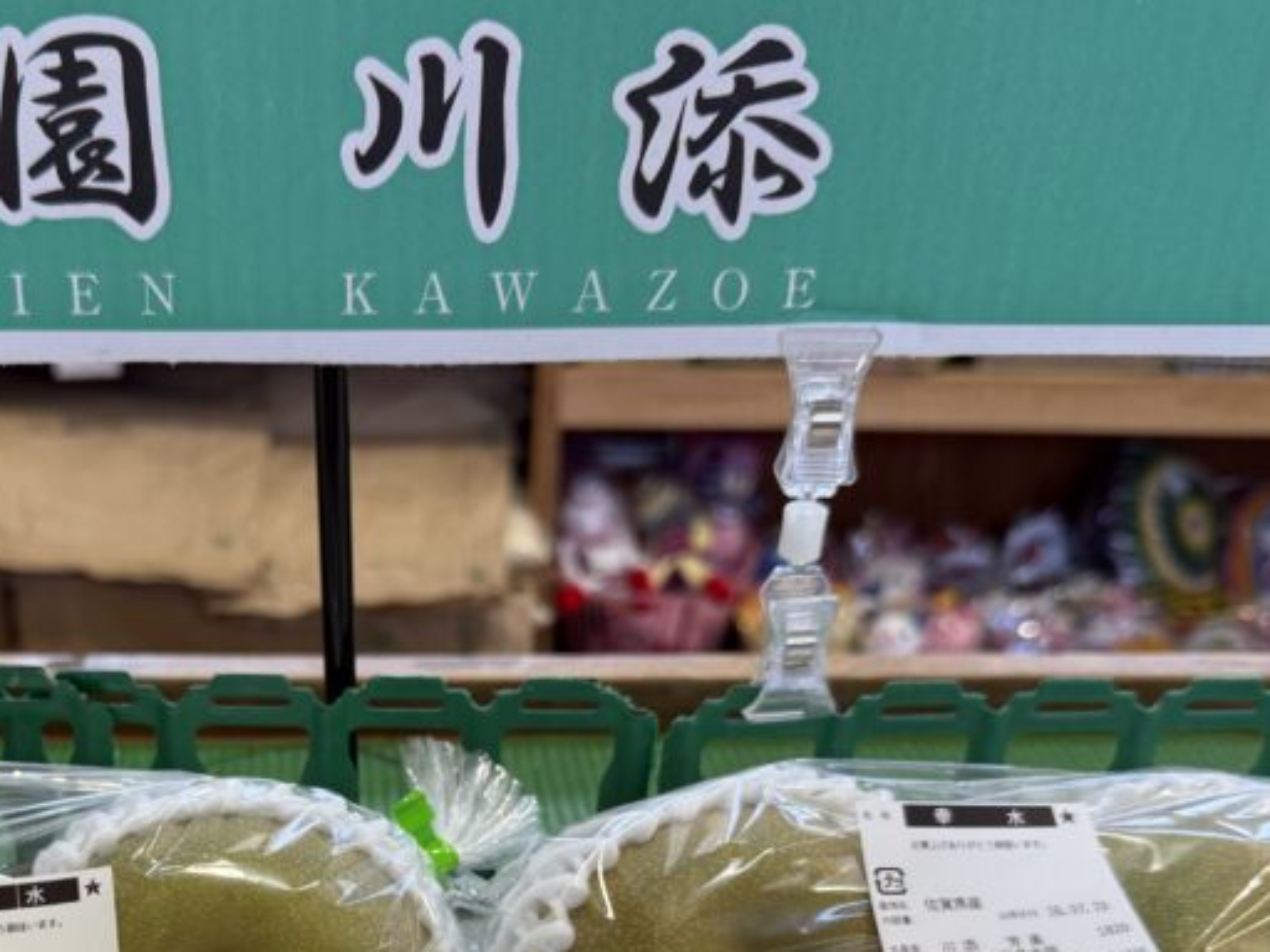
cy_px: 880
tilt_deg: -28.3
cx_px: 380
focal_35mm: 45
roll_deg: -0.6
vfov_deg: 30.6
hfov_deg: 41.3
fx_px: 1651
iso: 100
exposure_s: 1/120
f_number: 1.78
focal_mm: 6.76
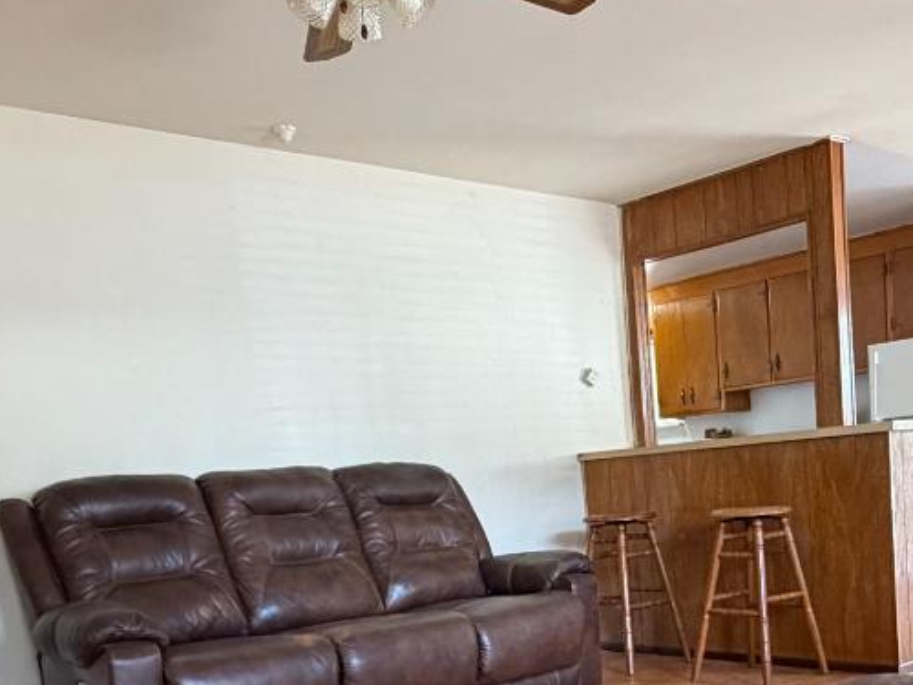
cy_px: 602
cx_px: 542
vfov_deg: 32.8
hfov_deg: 44.6
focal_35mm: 42
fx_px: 1108
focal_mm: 2.22
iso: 320
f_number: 2.2
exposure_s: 1/89
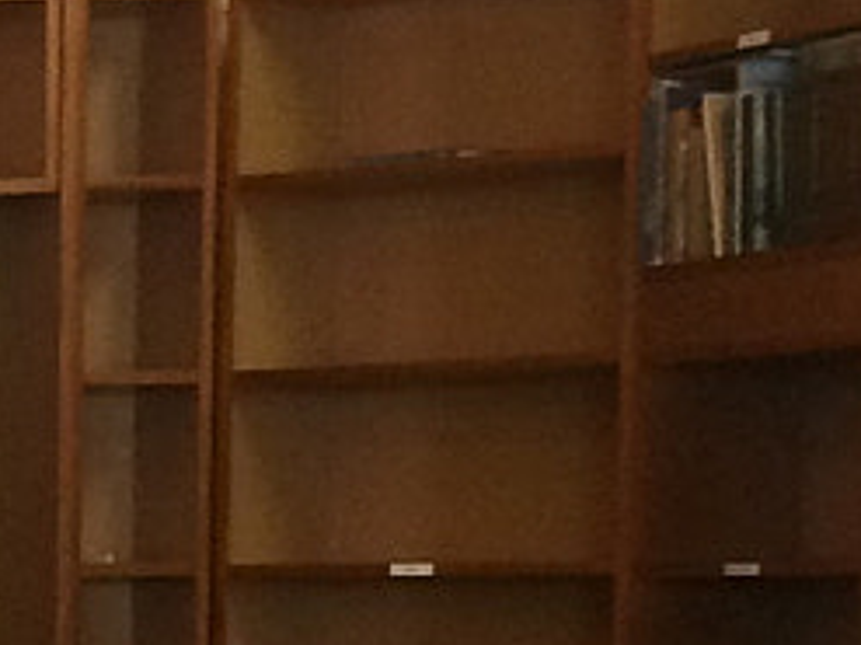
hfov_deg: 9.2
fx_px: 4674
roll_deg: -1.4
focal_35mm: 188
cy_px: 959
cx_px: -1356
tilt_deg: -6.3
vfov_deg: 7.8
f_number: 2.2
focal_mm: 4.15
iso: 160
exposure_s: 1/33
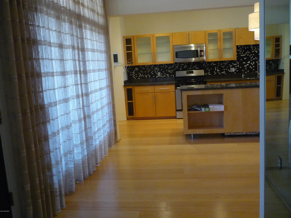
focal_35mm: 33
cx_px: 146
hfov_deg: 55.4
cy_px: 109
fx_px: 277
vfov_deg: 42.9
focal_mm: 5.5
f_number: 2.8
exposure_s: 1/30
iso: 400
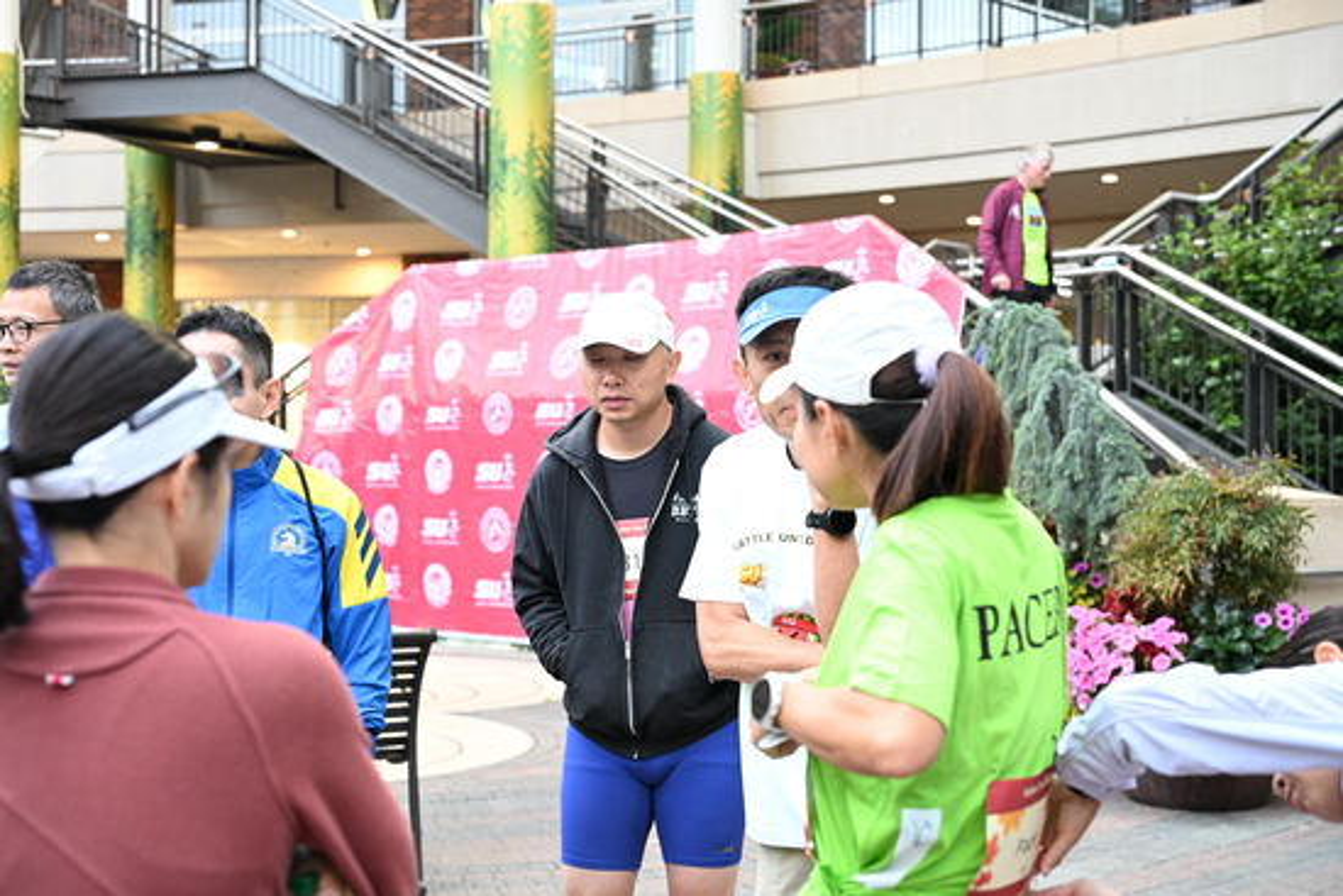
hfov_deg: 41.1
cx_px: 672
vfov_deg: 28.1
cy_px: 448
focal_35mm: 48
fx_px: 1791
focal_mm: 48
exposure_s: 1/160
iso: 3200
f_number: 4
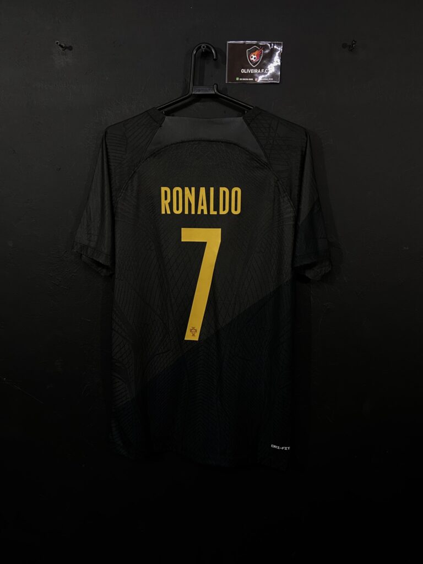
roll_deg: -0.1
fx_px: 424
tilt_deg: -9.1
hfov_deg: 53.1
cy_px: 282
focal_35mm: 26
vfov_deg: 67.3
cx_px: 212
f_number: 1.8
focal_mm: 4.25
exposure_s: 1/60
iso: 320
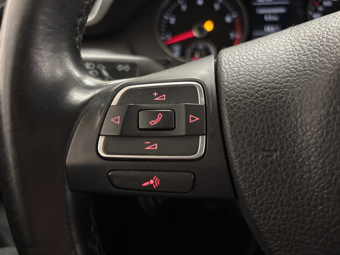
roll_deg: +3.6
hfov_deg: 67.3
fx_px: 255
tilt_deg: -28.1
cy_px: 128
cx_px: 170
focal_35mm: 26
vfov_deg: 53.1
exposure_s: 1/25
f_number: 1.6
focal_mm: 5.96
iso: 500
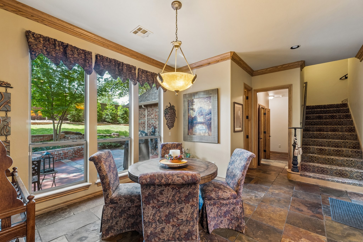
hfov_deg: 100.4
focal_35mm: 15
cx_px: 182
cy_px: 121
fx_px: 151
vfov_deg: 77.3
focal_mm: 10
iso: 200
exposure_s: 1/15
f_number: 7.1
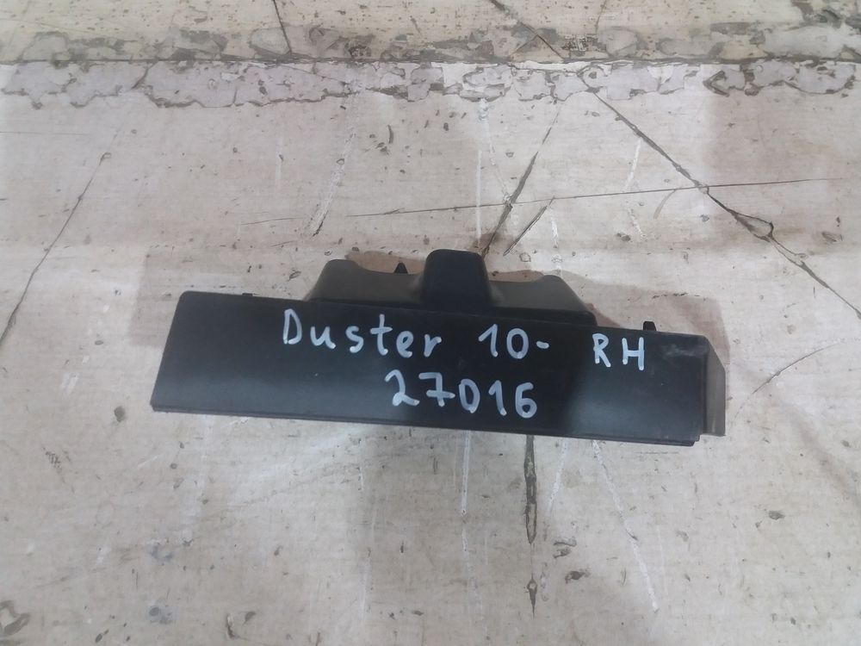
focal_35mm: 28
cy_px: 323
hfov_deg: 63.4
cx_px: 430
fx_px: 696
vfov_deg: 49.7
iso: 160
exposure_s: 1/25
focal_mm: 3.7
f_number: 1.9
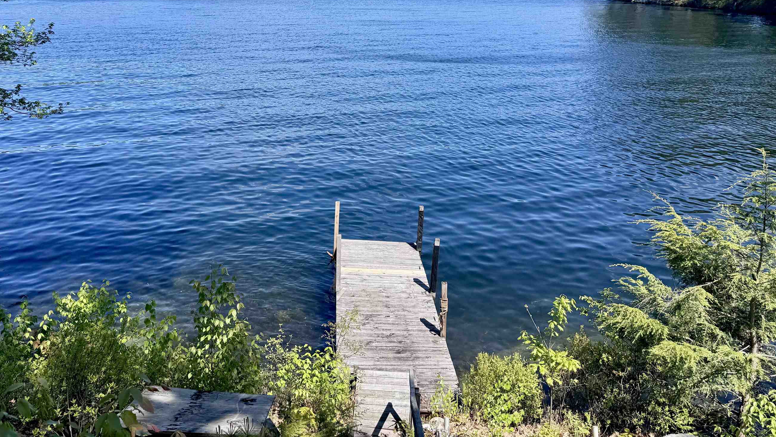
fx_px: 638
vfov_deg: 36.6
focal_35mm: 31
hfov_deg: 62.4
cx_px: 339
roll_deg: -0.2
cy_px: 92
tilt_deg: -11.0
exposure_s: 1/3413
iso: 80
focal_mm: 6.76
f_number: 1.78
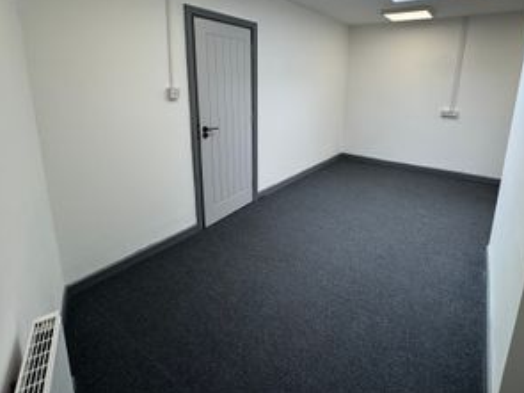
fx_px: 287
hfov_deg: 84.4
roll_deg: -1.1
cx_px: 291
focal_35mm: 19
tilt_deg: -12.2
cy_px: 140
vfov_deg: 67.3
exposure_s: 1/134
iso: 40
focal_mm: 2.22
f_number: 2.2
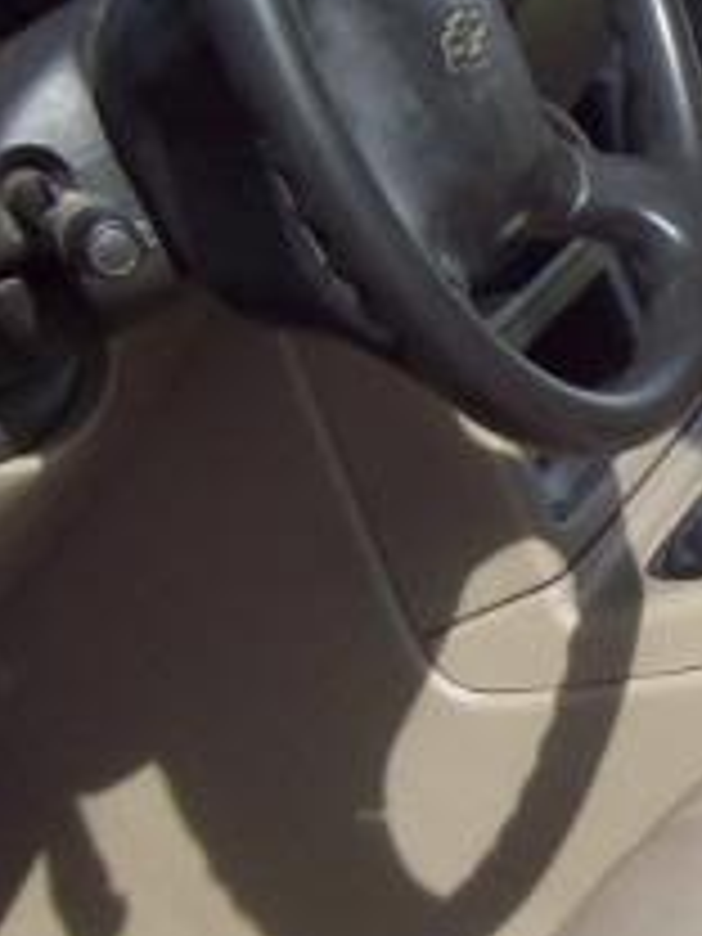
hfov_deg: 8.3
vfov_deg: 11.2
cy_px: 497
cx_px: 927
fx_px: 4786
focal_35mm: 177
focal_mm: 6
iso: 80
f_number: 2.7
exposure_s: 1/581
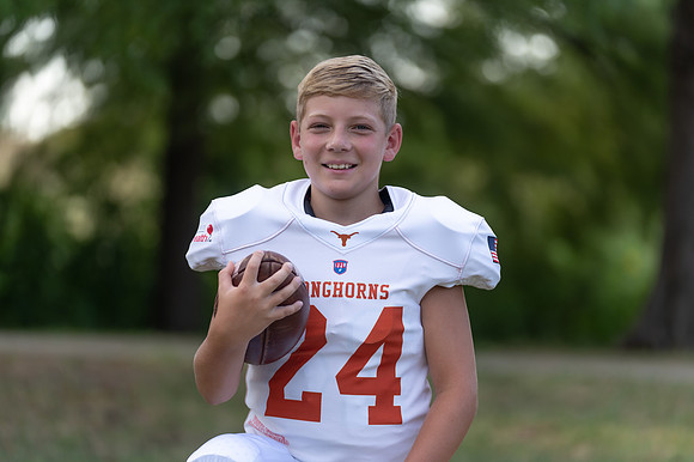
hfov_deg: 12.2
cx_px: 356
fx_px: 3235
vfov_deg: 8.2
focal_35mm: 168
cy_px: 266
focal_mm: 143
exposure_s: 1/400
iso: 100
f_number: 2.8
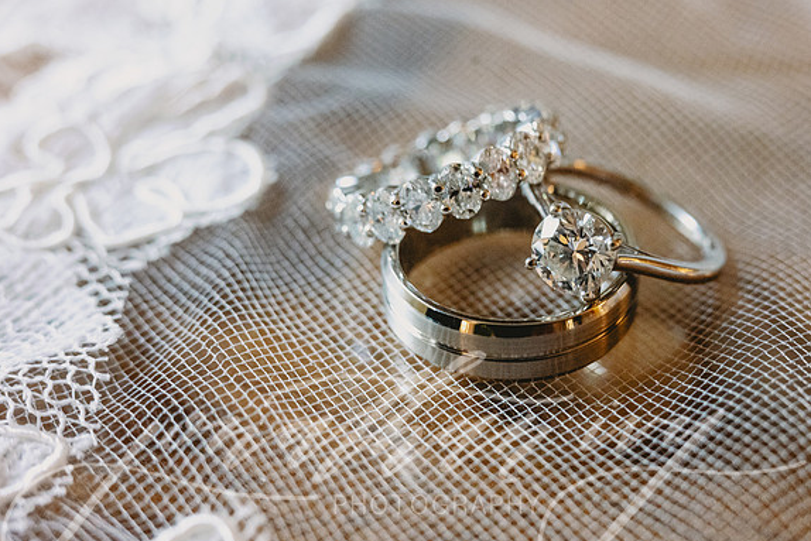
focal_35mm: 65
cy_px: 264
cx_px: 510
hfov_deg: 30.8
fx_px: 1465
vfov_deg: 20.9
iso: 2500
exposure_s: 1/60
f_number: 5.6
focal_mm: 50
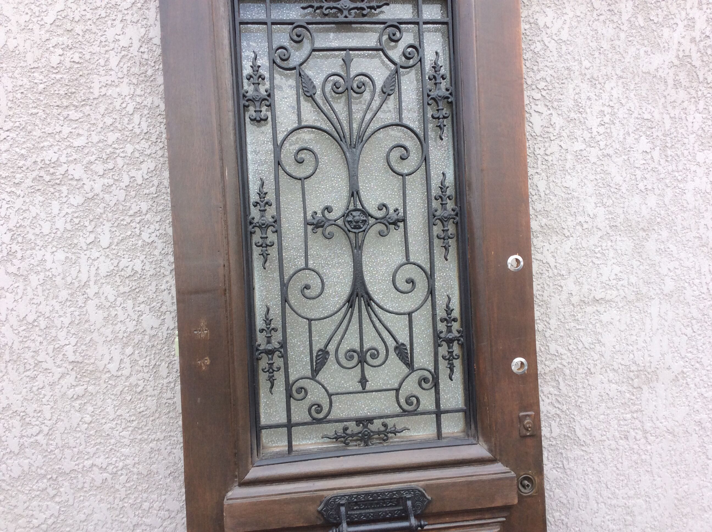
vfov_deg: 44.1
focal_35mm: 32
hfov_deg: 56.9
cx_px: 356
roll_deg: +3.8
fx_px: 657
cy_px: 266
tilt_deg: -8.1
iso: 32
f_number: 2.4
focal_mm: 3.3
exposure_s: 1/262
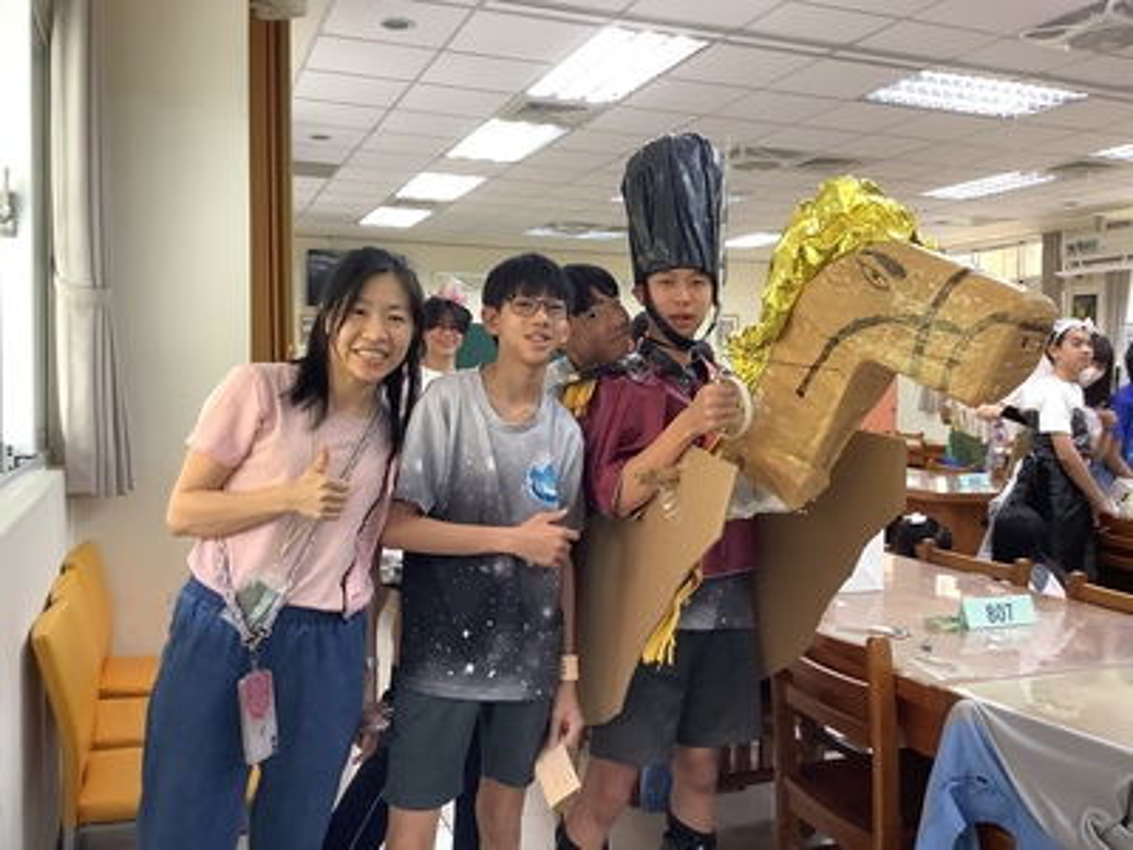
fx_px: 1015
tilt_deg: -4.6
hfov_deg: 58.4
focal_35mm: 31
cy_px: 425
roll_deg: -0.4
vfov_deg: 45.4
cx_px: 566
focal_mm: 3.3
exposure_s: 1/60
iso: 125
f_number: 2.4
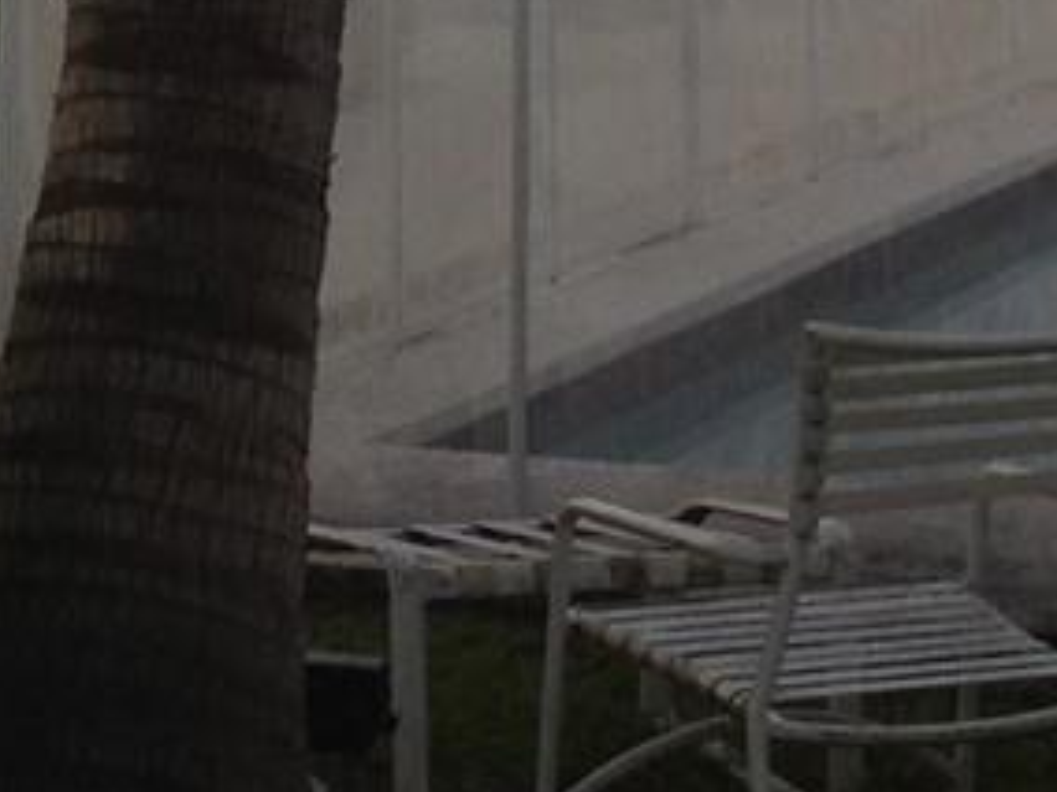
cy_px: -294
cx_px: -45
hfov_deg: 10.0
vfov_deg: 7.4
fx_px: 6015
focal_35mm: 197
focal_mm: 4.28
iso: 64
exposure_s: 1/449
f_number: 2.4
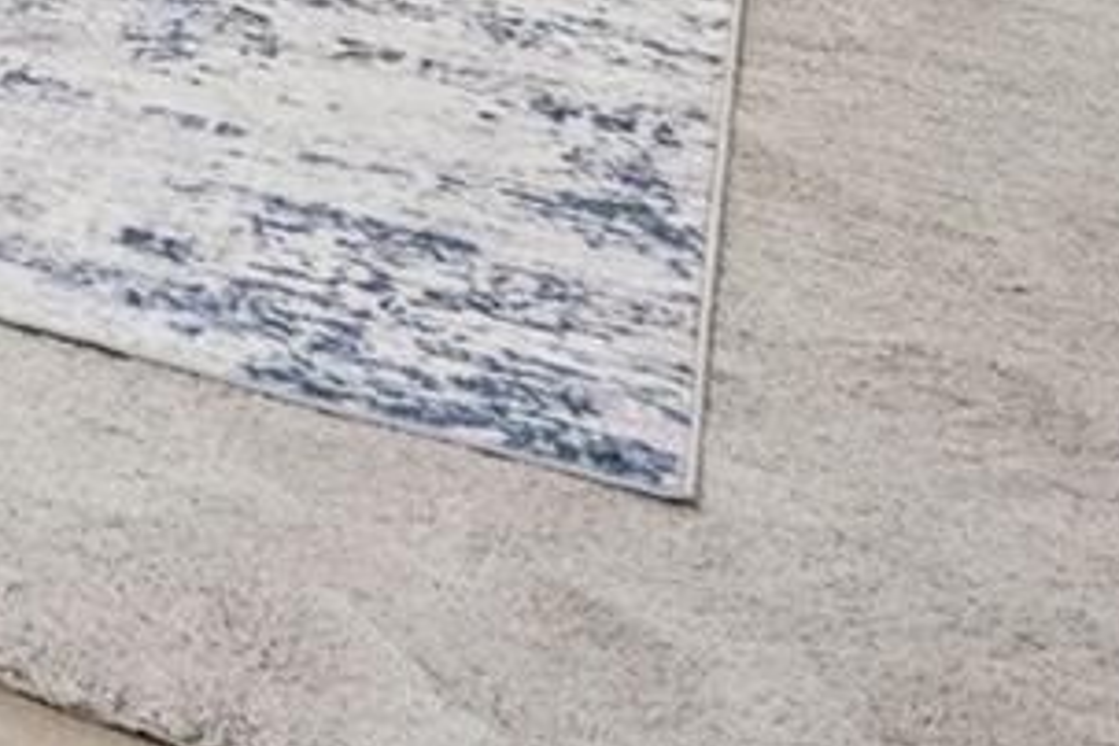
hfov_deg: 16.6
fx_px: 2953
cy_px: -1167
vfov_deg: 11.4
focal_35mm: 95
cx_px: -1071
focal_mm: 12
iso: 400
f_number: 8
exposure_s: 1/5
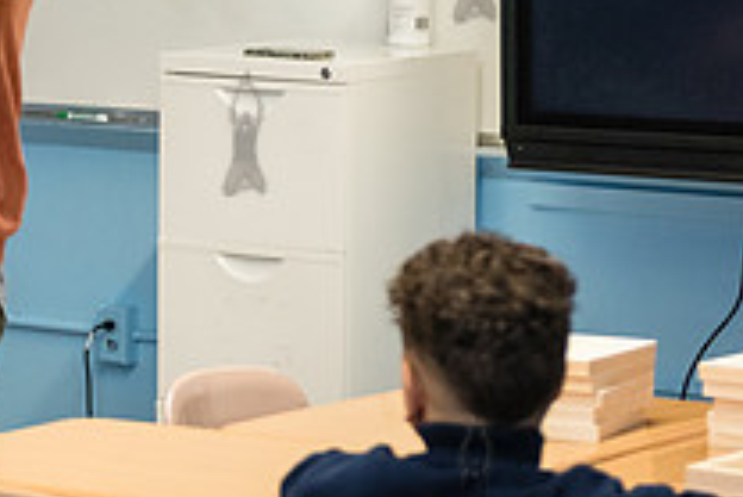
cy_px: -41
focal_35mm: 195
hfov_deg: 10.3
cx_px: -218
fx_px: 4027
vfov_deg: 7.0
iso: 2500
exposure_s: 1/125
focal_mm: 70
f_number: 3.5
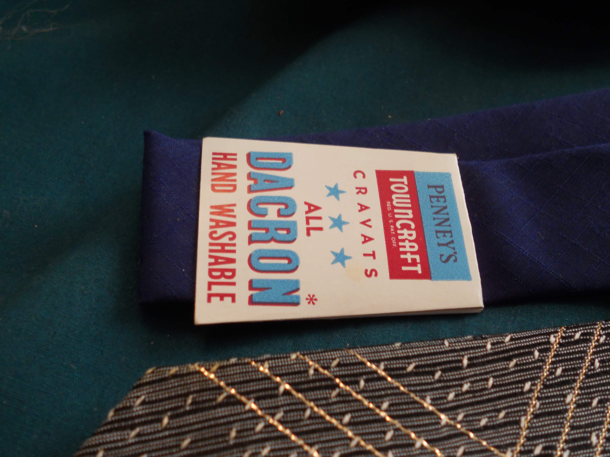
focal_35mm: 32
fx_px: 564
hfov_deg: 56.8
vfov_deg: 44.2
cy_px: 228
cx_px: 305
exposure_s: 1/30
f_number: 3.5
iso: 160
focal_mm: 5.8
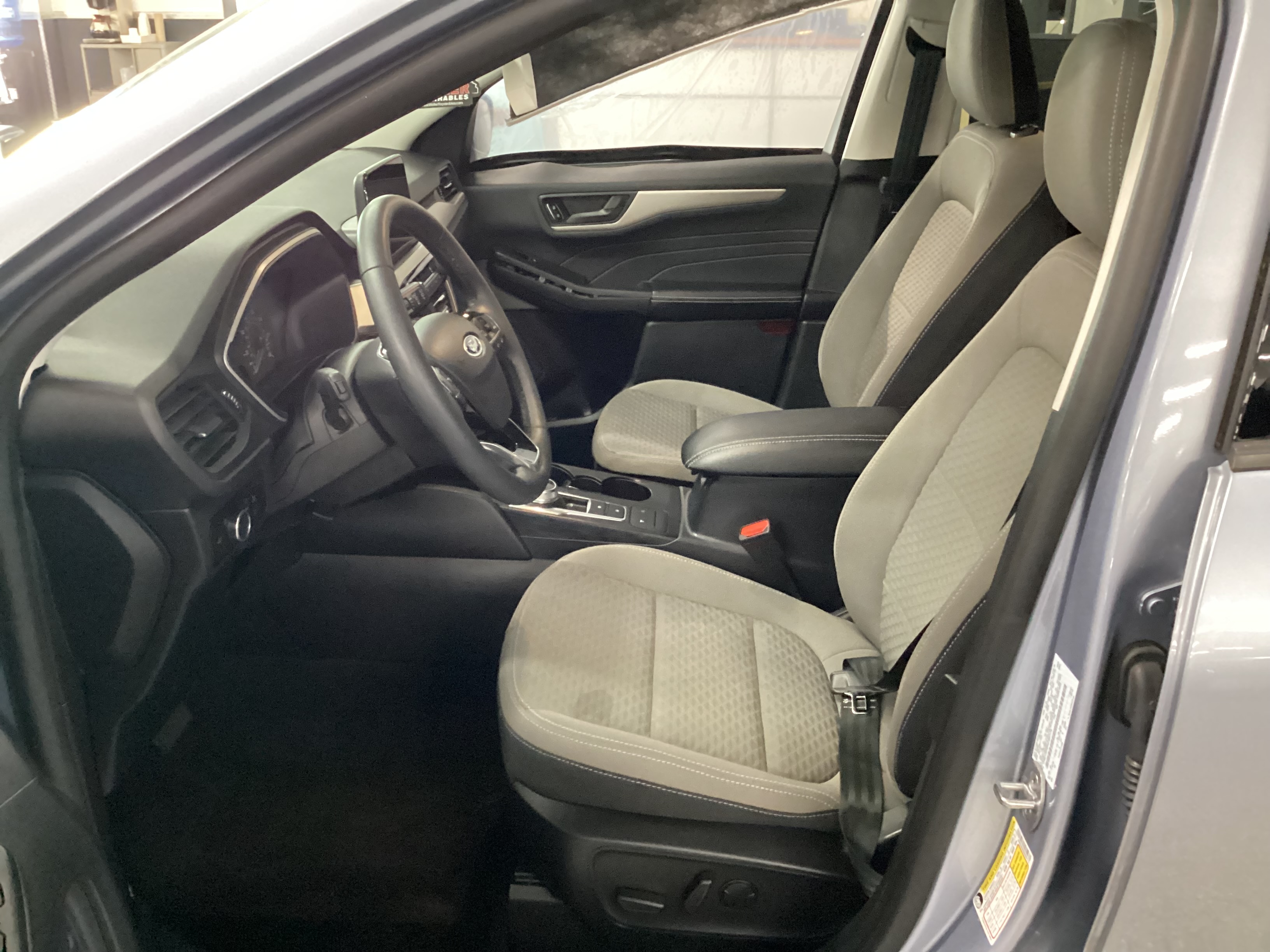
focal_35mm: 31
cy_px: 476
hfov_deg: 58.4
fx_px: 1137
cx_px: 635
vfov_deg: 45.4
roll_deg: -0.6
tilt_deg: -23.4
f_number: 2.4
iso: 640
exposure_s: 1/24
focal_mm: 3.3
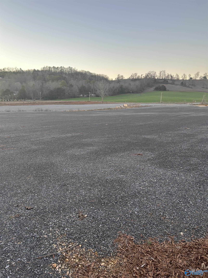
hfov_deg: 53.1
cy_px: 139
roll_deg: +1.1
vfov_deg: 67.3
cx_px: 104
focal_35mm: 26
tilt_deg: -9.0
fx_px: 208
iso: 64
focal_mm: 5.7
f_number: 1.5
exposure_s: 1/121
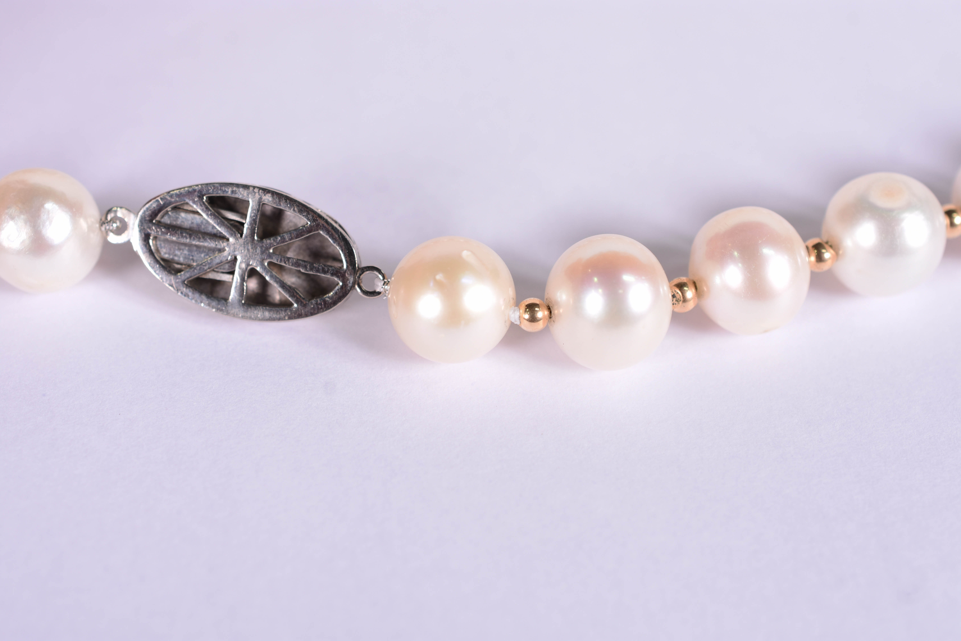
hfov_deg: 33.4
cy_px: 320
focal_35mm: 60
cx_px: 480
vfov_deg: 22.6
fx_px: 1602
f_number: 7.1
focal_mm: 40
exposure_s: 1/60
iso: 250
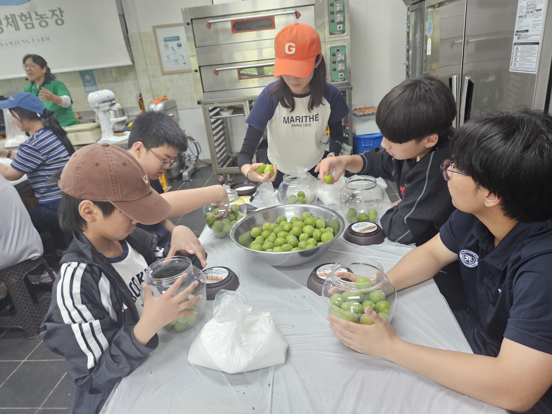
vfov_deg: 58.9
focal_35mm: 23
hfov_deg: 73.9
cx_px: 276
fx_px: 367
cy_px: 207
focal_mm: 5.4
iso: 640
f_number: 1.8
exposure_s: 1/170
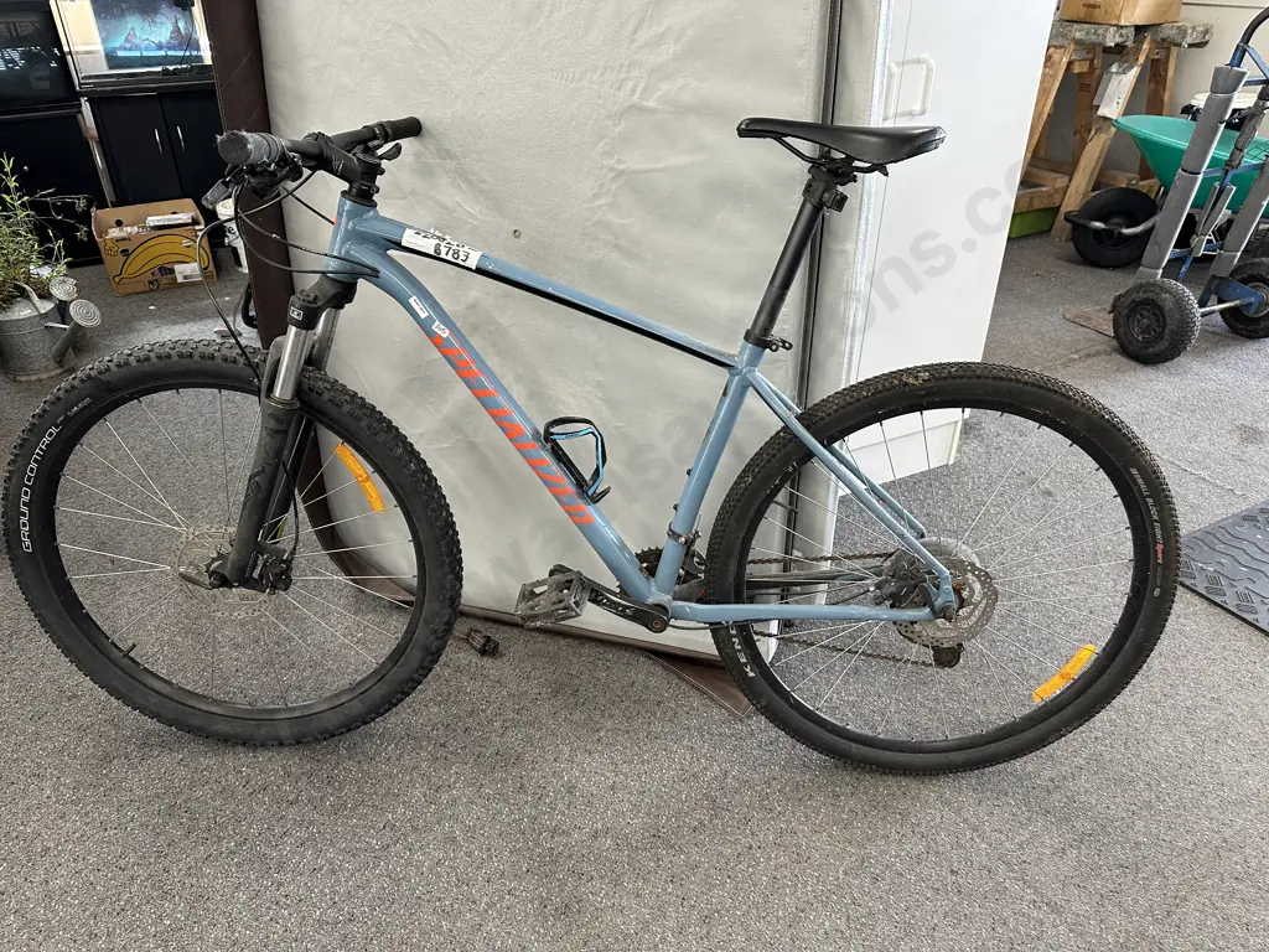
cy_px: 476
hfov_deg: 71.6
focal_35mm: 24
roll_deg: +0.5
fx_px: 880
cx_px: 634
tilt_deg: -31.2
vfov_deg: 56.8
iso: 200
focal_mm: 6.86
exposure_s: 1/100
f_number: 1.78
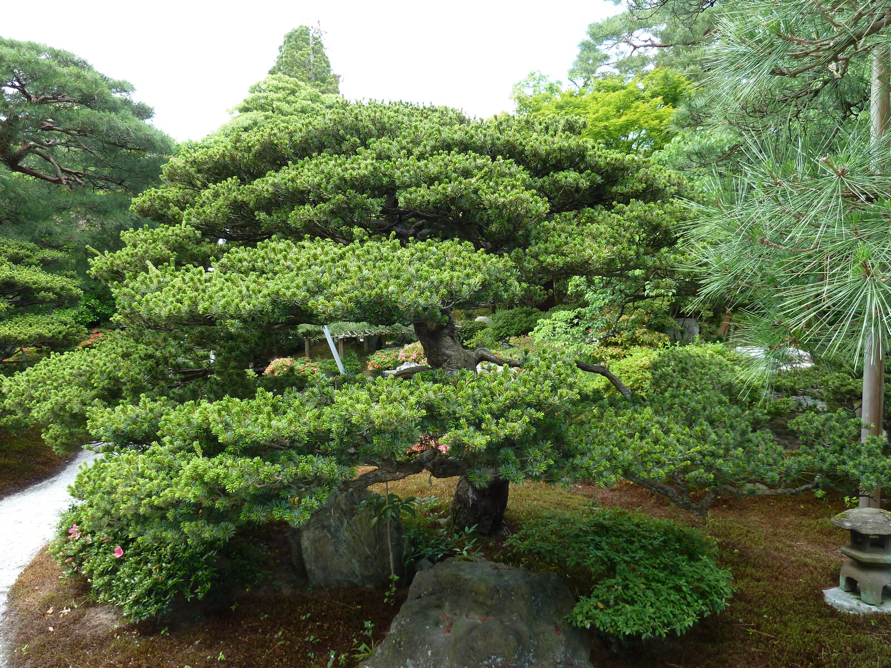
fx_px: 643
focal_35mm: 25
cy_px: 334
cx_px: 446
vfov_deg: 54.9
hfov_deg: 69.4
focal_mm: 4.1
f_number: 3.3
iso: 80
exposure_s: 1/60
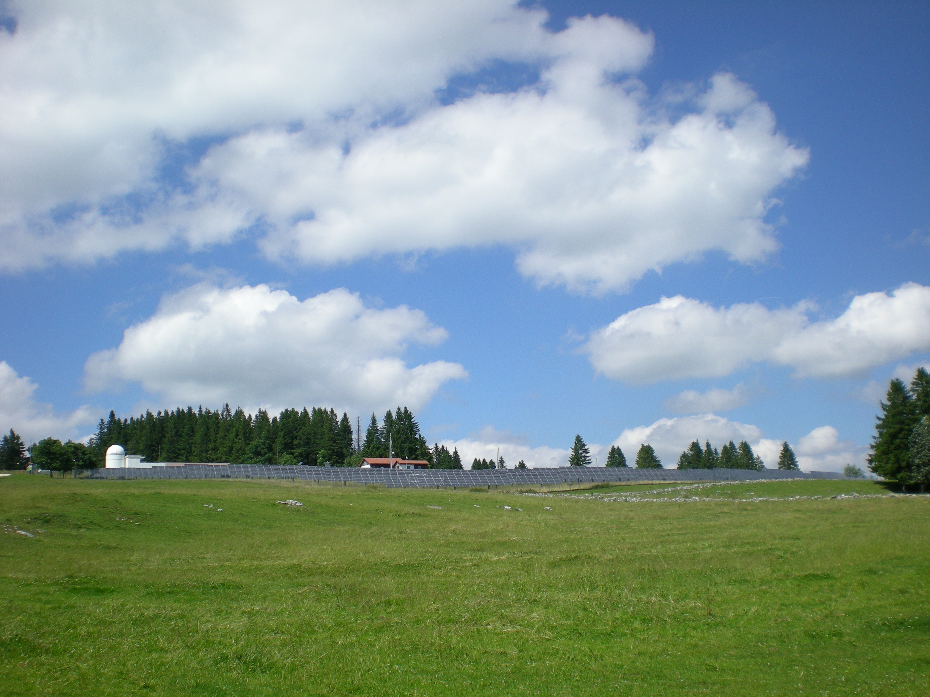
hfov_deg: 49.0
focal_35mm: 38
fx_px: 1021
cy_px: 348
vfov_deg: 37.7
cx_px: 465
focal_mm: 6.3
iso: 50
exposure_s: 1/470
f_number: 4.6
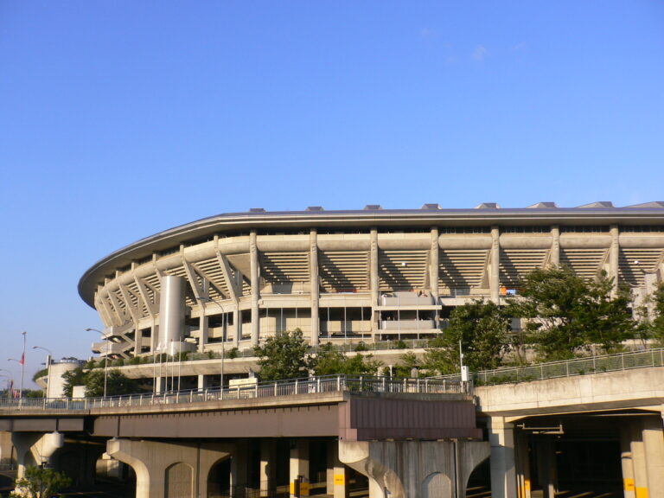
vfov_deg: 40.7
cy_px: 249
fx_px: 671
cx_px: 332
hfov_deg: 52.6
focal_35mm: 35
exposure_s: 1/200
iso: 80
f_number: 5.6
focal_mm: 5.8
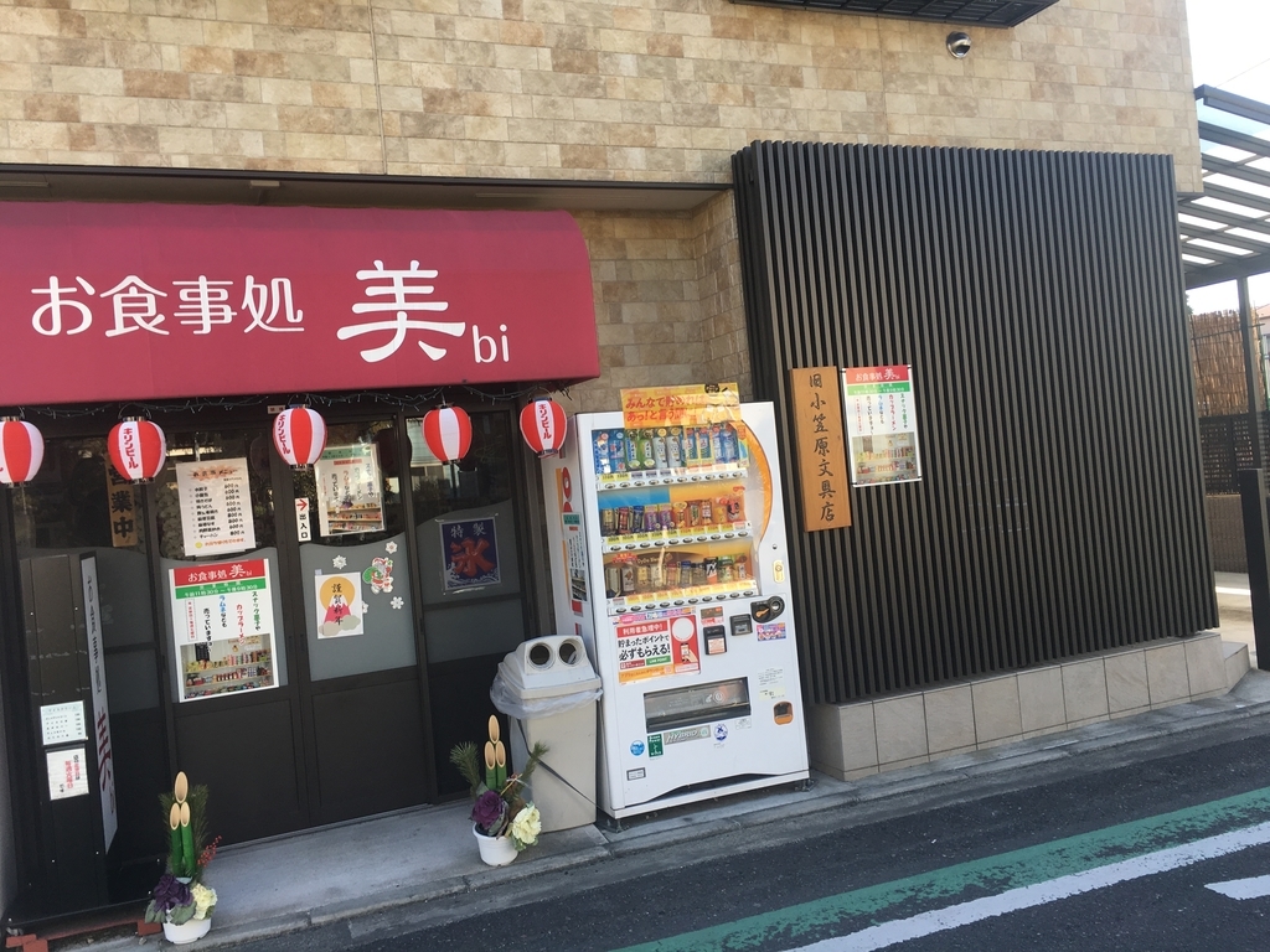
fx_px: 1064
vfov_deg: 48.2
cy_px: 476
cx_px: 635
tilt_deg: +0.7
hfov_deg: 61.7
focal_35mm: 29
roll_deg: +6.4
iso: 25
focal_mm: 4.15
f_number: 2.2
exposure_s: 1/197
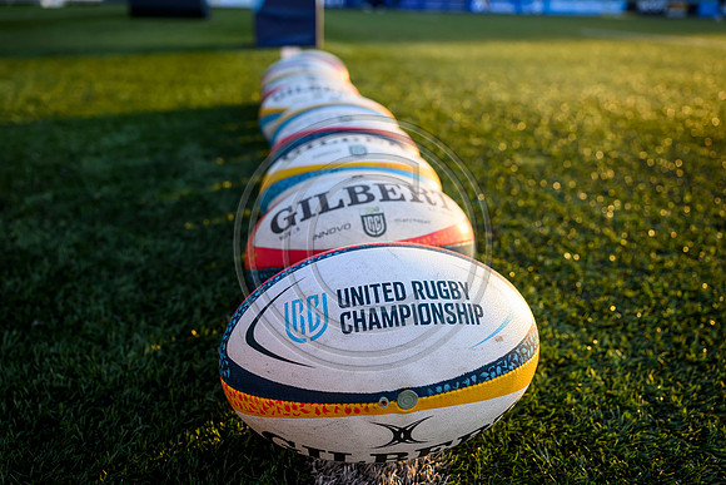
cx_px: 363
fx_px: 555
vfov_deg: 47.2
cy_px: 242
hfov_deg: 66.4
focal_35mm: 28
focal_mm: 27.5
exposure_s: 1/640
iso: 1000
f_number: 3.5
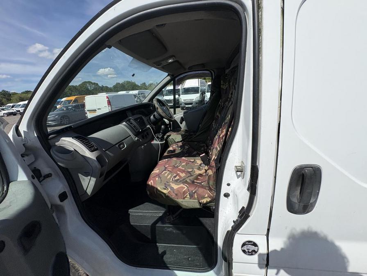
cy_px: 138
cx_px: 184
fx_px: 148
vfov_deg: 85.7
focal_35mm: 14
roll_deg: -6.3
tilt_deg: -9.3
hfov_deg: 102.1
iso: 50
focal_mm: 2.22
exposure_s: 1/2494
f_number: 2.2
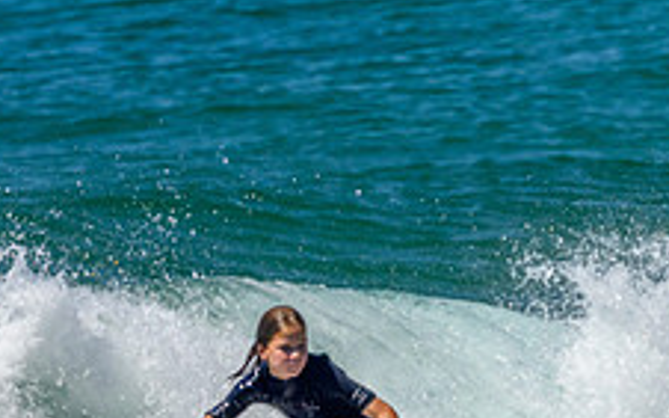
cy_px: 378
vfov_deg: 0.5
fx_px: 52574
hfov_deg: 0.7
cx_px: 300
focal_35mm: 2885
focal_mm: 800
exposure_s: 1/2000
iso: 900
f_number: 11
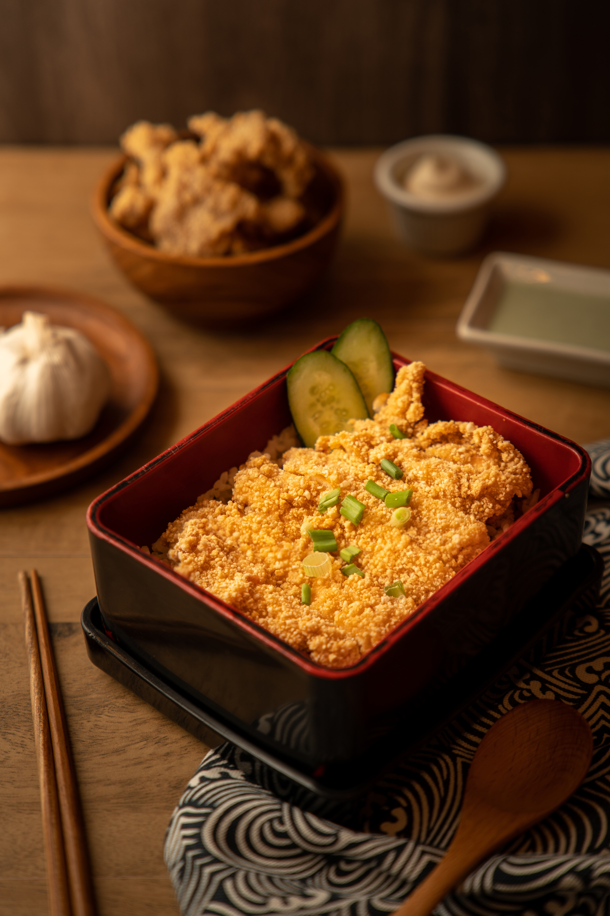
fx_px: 1779
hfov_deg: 19.5
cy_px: 458
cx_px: 305
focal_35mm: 70
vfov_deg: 28.8
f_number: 2.8
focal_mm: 70
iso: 100
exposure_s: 1/160
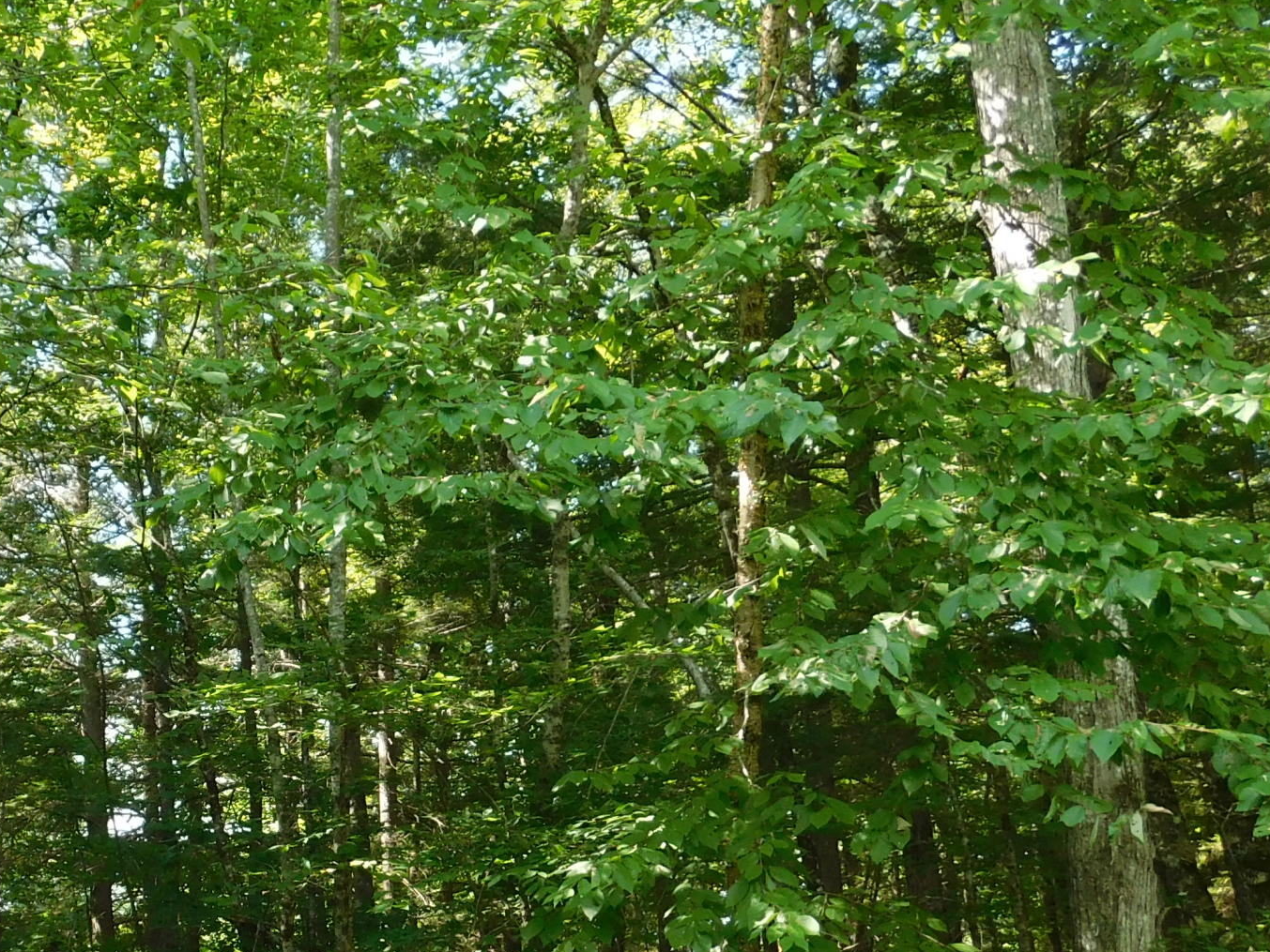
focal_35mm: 51
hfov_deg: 36.3
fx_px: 1871
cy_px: 737
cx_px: 268
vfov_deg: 28.1
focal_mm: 4
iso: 125
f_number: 3
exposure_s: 1/125
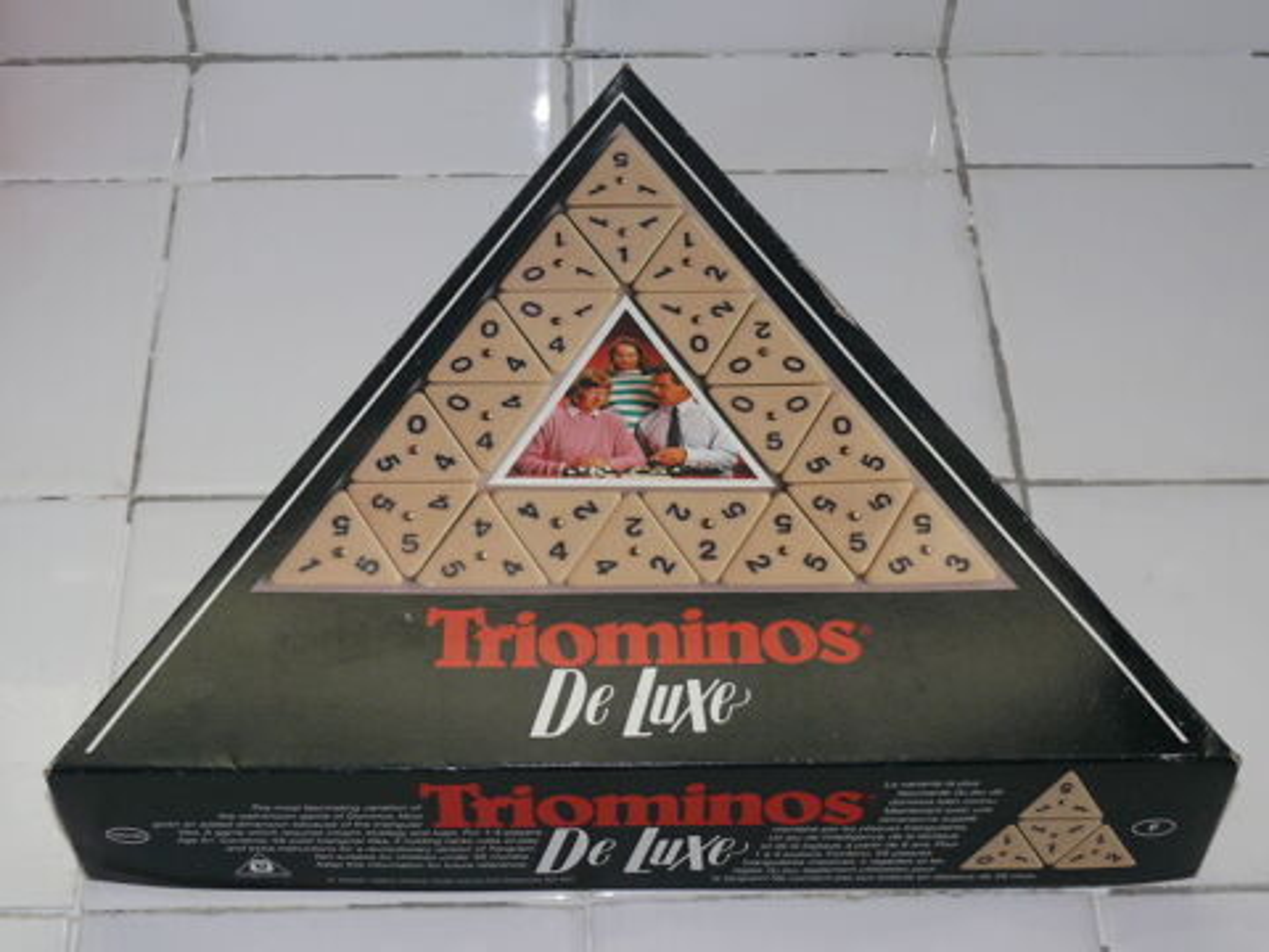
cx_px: 634
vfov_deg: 25.2
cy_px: 476
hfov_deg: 33.2
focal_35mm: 58
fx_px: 2126
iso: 100
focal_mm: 10.5
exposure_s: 1/30
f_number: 3.2
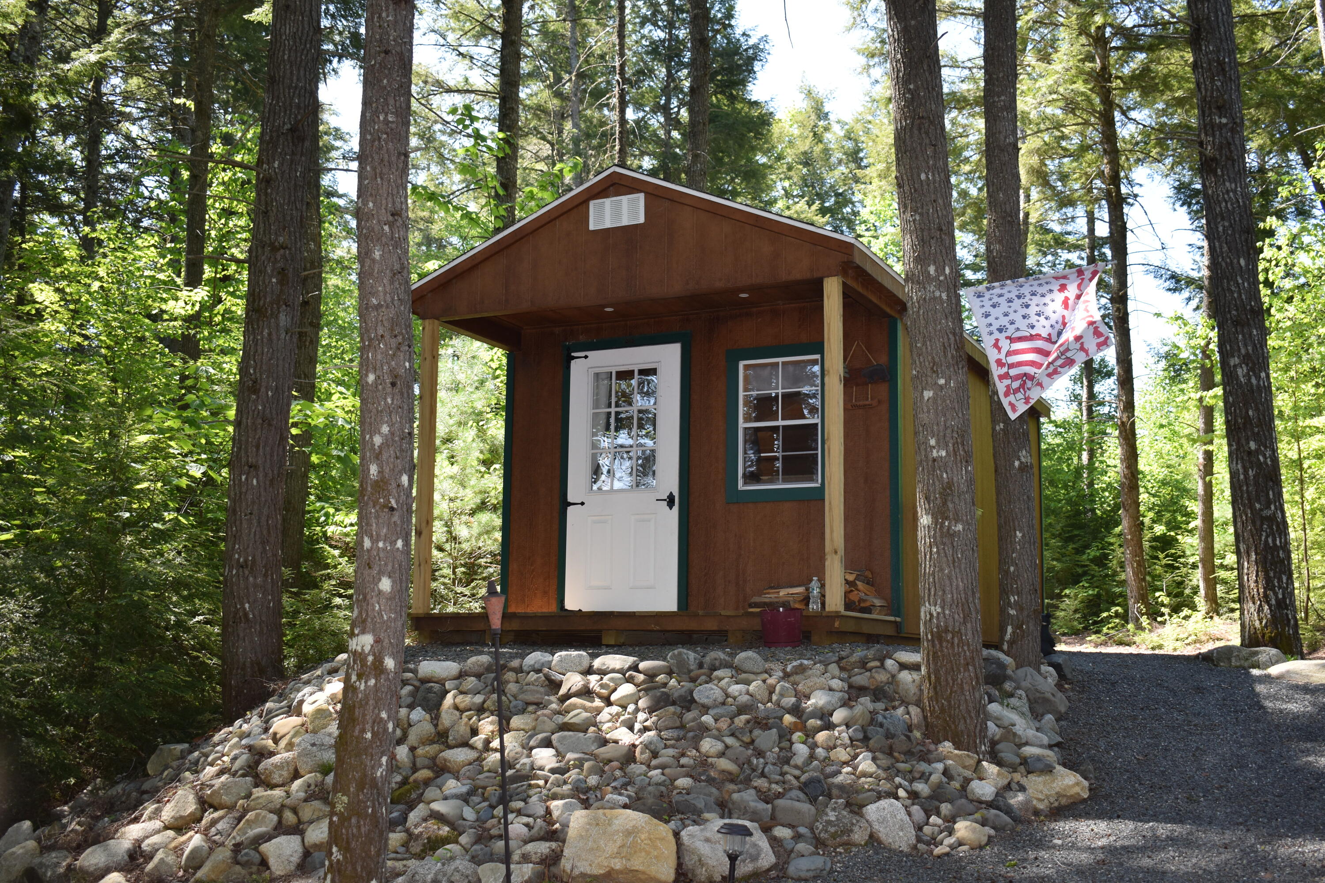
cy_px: 442
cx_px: 662
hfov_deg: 49.6
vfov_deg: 34.2
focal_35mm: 39
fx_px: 1435
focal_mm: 26
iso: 180
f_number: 5
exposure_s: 1/200
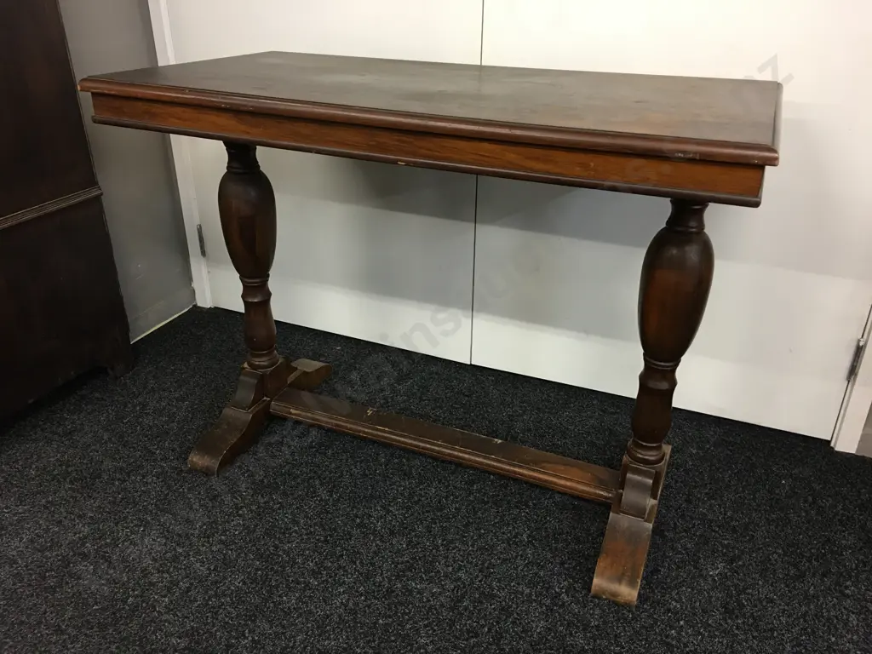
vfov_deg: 48.2
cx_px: 436
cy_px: 327
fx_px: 731
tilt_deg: -26.2
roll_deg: -0.8
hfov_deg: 61.7
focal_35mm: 29
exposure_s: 1/17
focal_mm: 4.15
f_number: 2.2
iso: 80
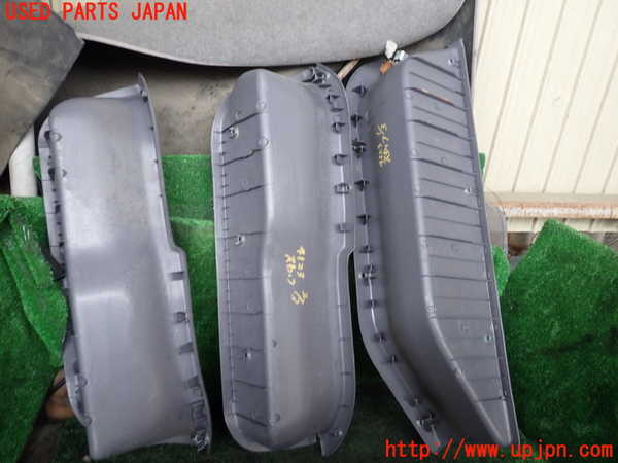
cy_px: 232
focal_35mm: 30
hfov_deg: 60.0
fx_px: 536
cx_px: 309
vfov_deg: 46.8
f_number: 2.3
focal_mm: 5.4
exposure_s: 1/30
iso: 200
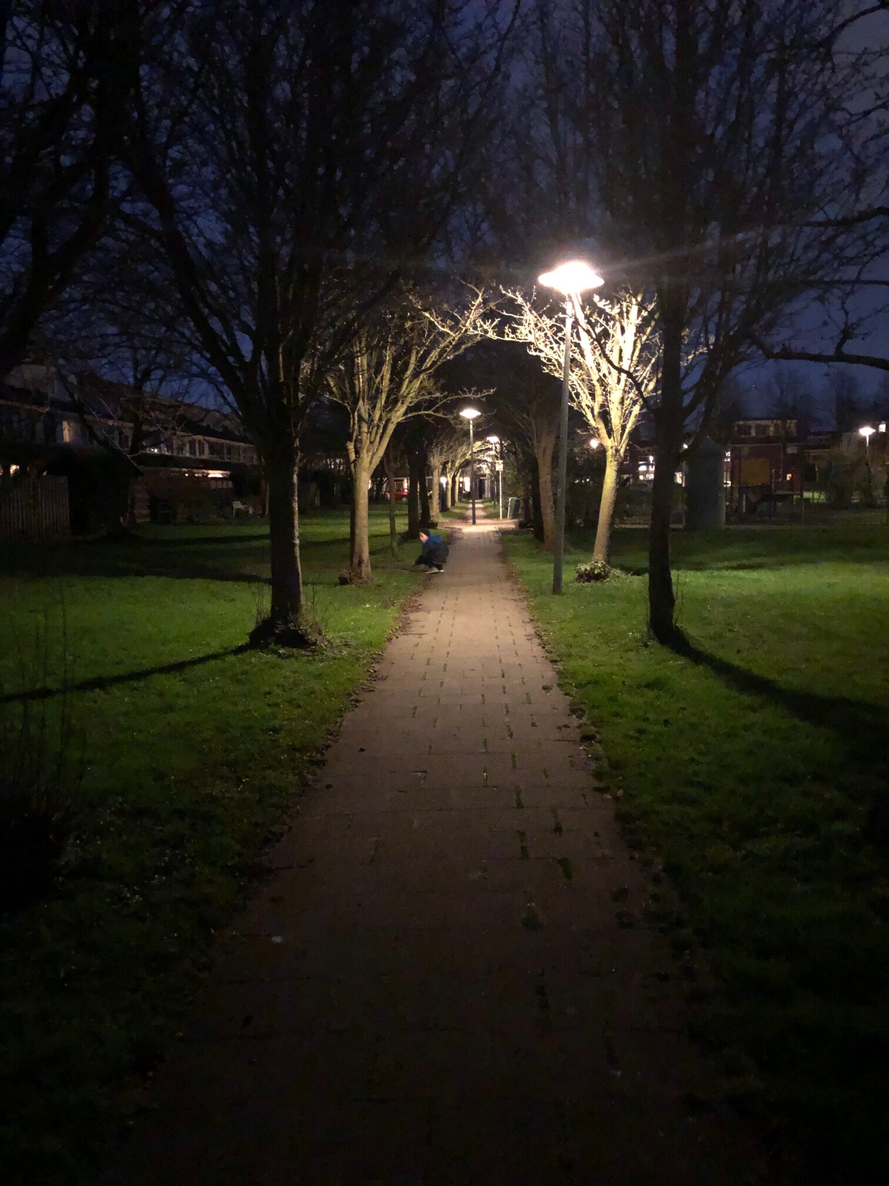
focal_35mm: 28
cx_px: 444
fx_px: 959
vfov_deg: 63.4
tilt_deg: -6.3
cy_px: 593
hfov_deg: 49.7
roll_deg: +1.3
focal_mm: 3.99
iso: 2000
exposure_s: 1/4
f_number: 1.8
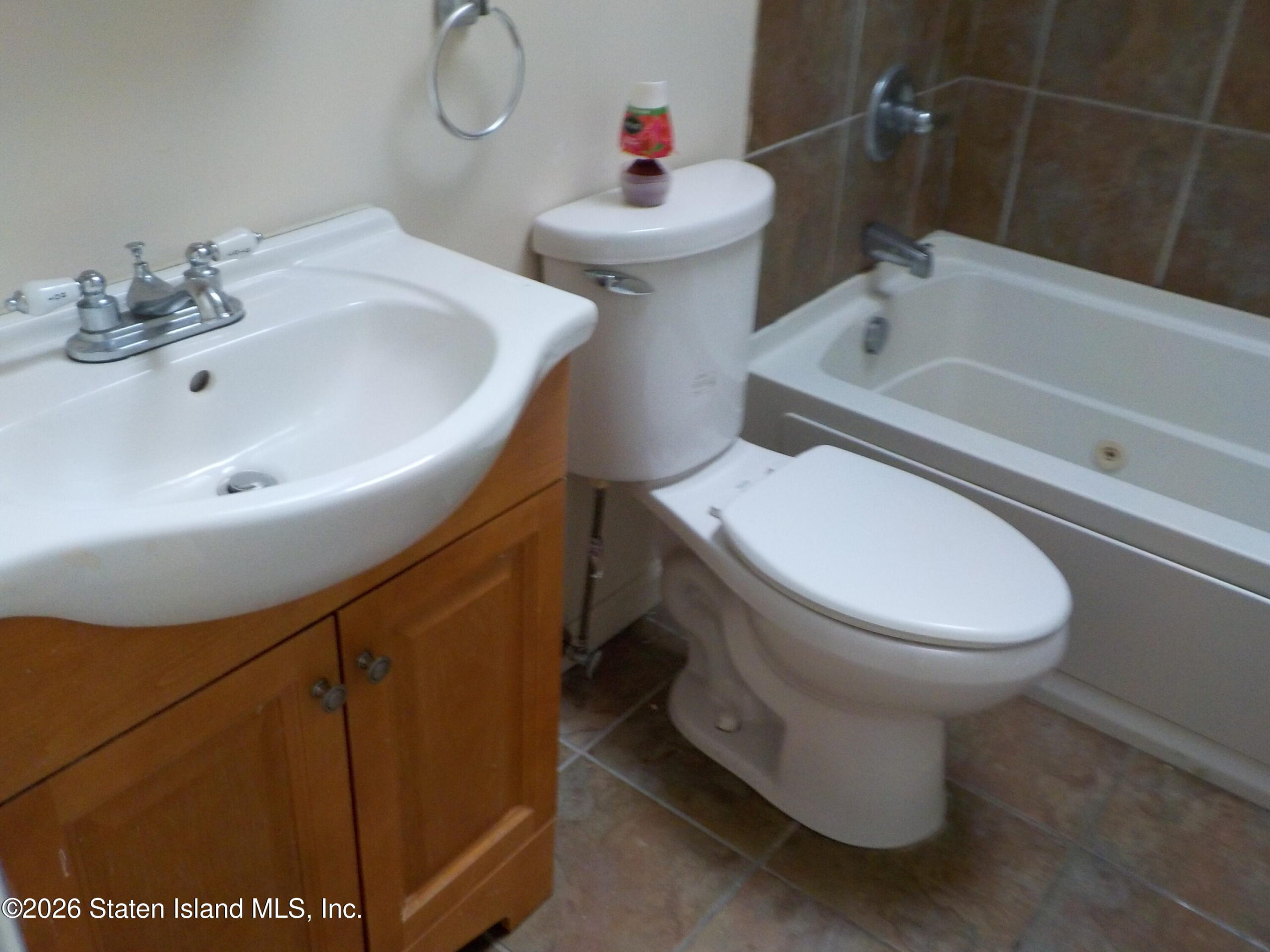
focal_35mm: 30
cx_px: 635
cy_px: 476
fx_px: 1101
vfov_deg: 46.8
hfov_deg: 60.0
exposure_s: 1/30
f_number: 3.3
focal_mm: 4.1
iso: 280
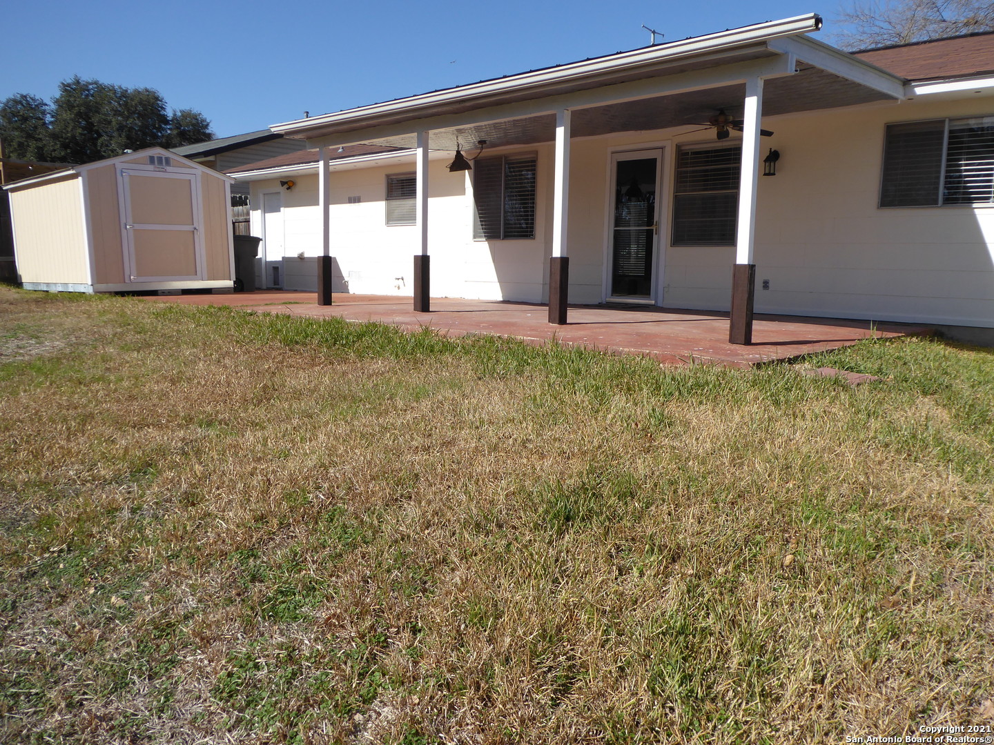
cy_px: 372
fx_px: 775
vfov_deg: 51.4
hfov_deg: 65.3
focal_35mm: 27
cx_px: 497
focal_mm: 4.7
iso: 80
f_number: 3.4
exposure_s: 1/1000
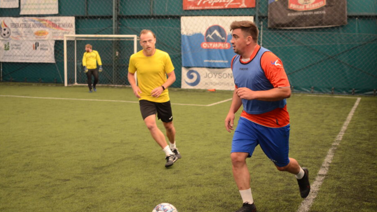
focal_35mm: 56
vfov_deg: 21.6
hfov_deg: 37.5
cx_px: 190
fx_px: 555
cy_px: 111
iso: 1250
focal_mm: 35
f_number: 2.2
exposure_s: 1/320
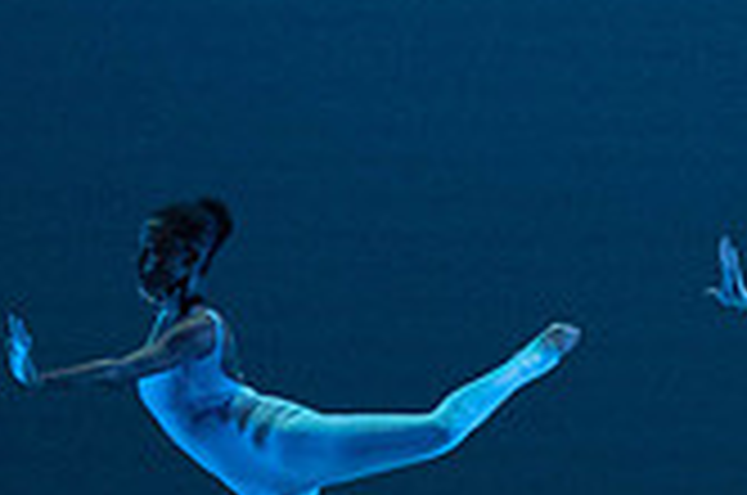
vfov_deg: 2.2
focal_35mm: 627
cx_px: 1048
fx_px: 12985
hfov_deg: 3.3
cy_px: 155
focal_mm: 179
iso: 16000
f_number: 5.6
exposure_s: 1/400
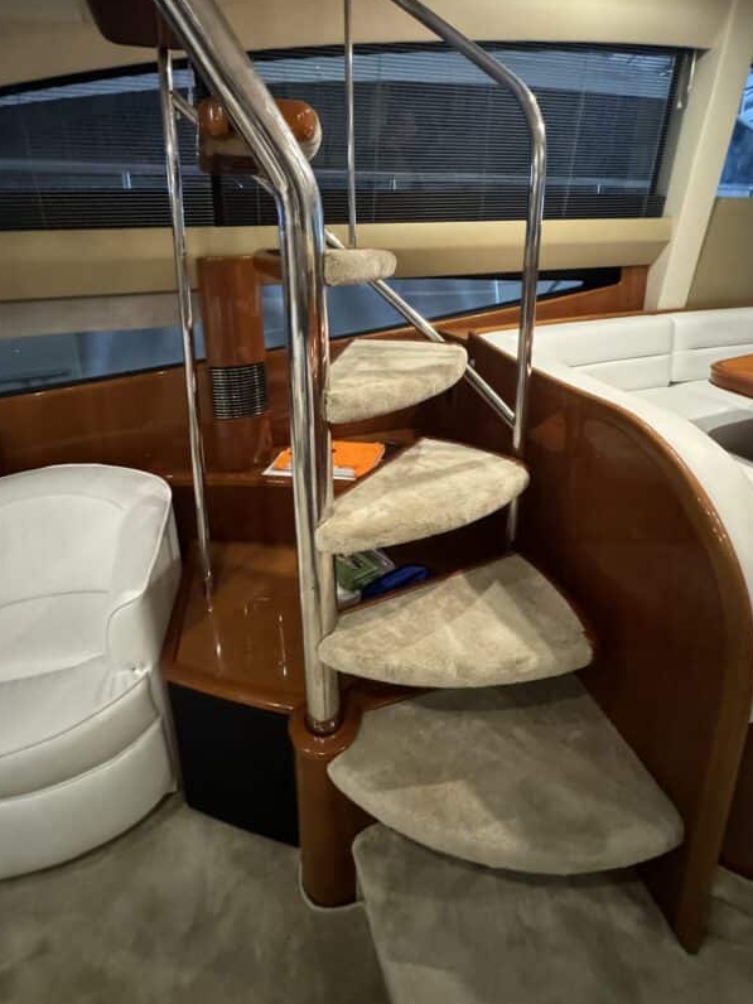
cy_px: 377
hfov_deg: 71.5
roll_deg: -2.1
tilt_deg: -13.1
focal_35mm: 18
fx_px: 522
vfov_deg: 86.1
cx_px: 354
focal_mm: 2.22
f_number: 2.2
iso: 1600
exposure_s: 1/40
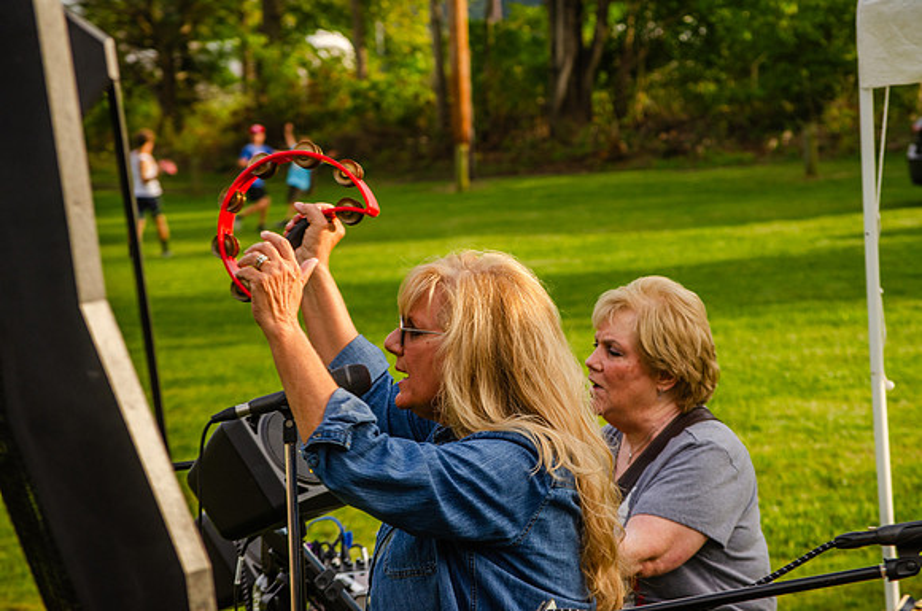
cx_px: 461
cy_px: 306
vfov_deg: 8.7
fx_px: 4025
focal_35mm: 158
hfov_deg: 13.1
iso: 200
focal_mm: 105
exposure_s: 1/250
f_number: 8
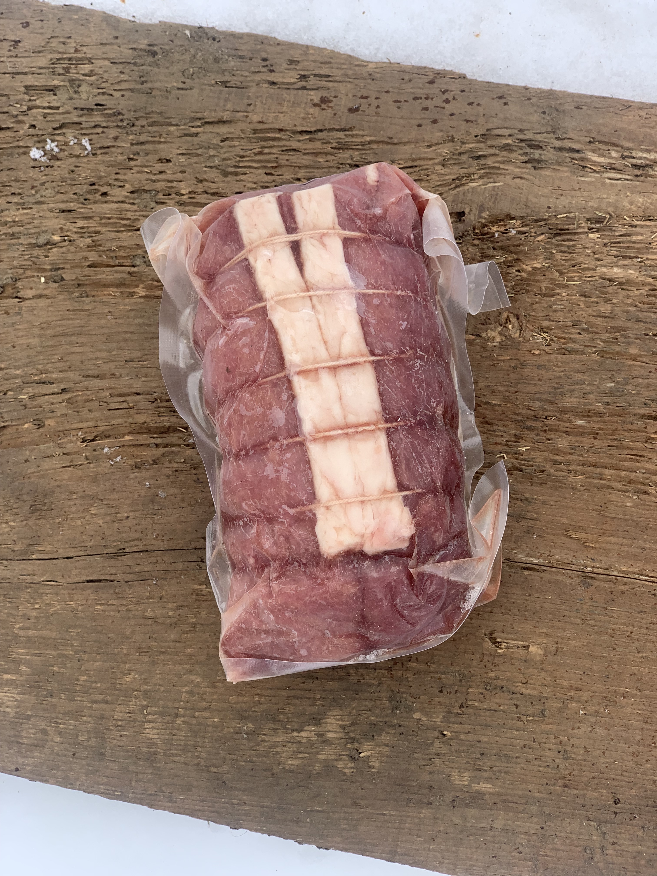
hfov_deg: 28.0
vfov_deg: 36.8
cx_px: 328
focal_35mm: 52
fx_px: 1316
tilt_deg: -78.2
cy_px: 438
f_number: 2.4
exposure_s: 1/571
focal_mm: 6
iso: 16
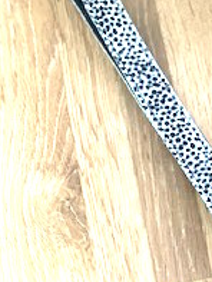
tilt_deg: -63.8
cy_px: 203
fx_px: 1379
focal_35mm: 169
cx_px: 309
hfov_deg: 8.6
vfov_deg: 11.7
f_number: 2.4
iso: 125
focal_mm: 6
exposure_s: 1/88
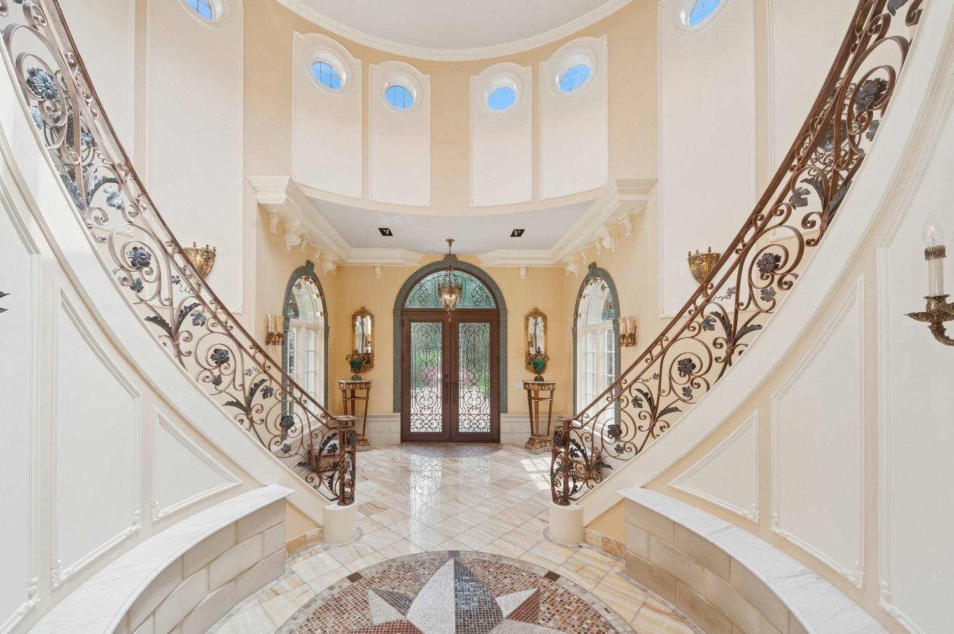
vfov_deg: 85.3
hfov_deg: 108.2
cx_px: 444
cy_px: 327
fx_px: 344
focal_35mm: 13
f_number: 8
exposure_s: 1/60
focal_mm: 12
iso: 200
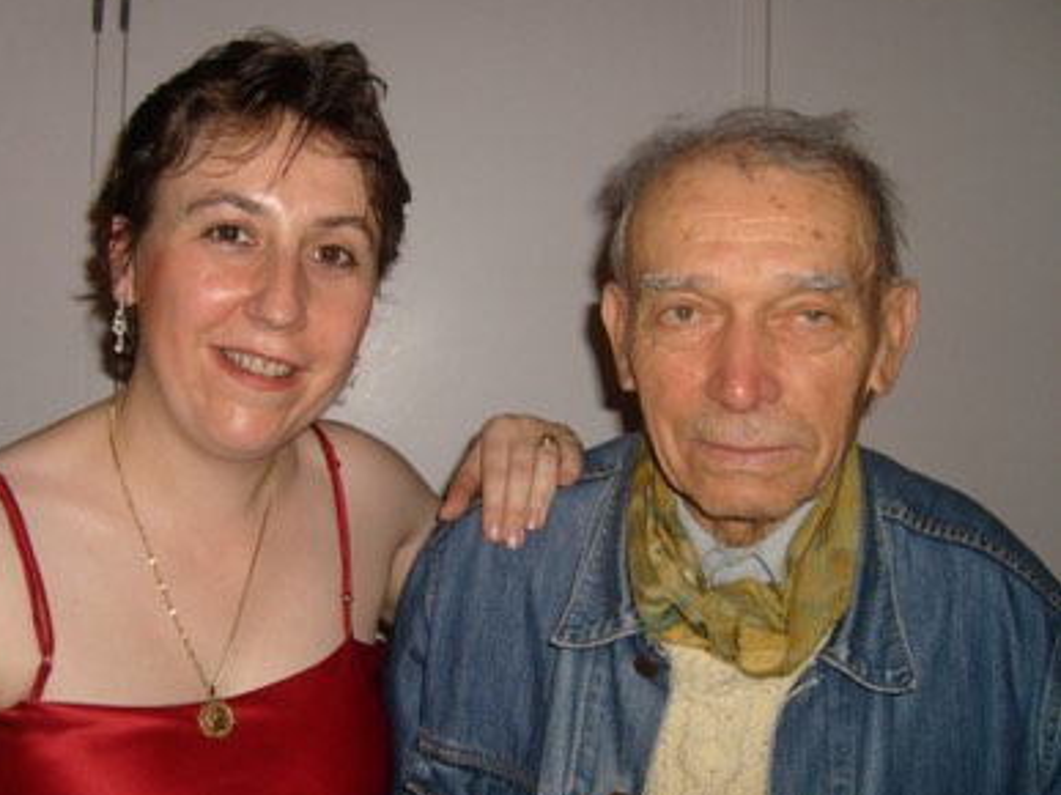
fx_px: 1164
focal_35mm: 38
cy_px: 413
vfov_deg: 37.7
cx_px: 488
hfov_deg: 48.9
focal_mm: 5.8
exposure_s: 1/45
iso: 100
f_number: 2.8
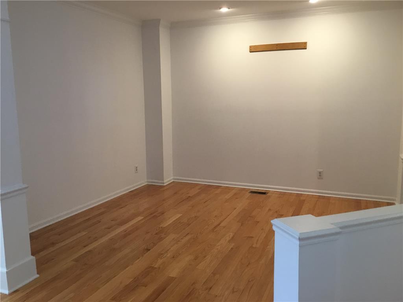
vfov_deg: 45.4
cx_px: 202
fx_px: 361
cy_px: 151
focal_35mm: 31
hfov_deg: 58.4
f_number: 2.4
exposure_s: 1/30
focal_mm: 3.3
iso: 80
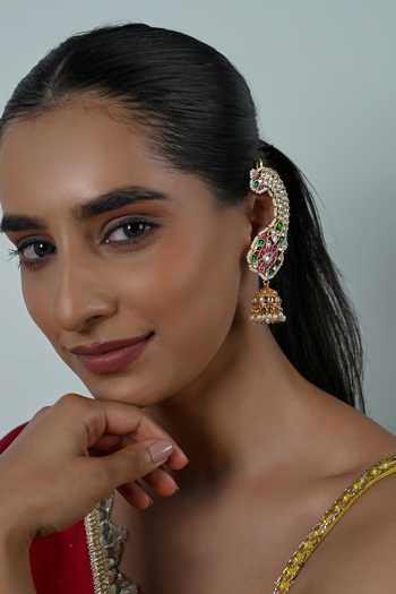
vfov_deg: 39.6
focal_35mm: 50
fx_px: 825
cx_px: 198
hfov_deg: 27.0
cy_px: 297
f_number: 7.1
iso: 500
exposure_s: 1/125
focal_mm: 50
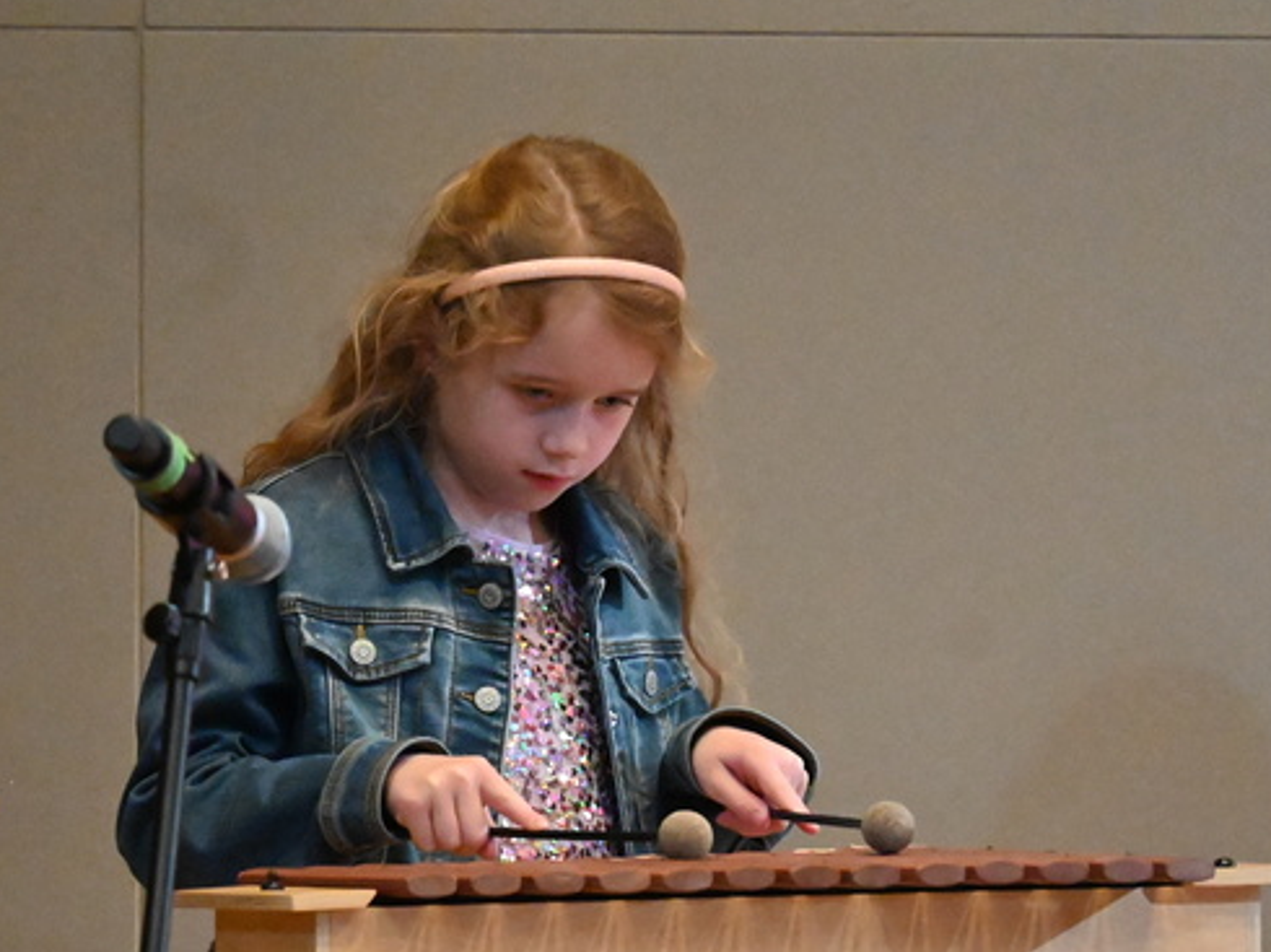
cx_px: 552
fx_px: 27671
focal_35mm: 754
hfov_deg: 2.6
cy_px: 722
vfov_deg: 2.0
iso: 12800
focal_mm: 250
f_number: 6.3
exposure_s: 1/50
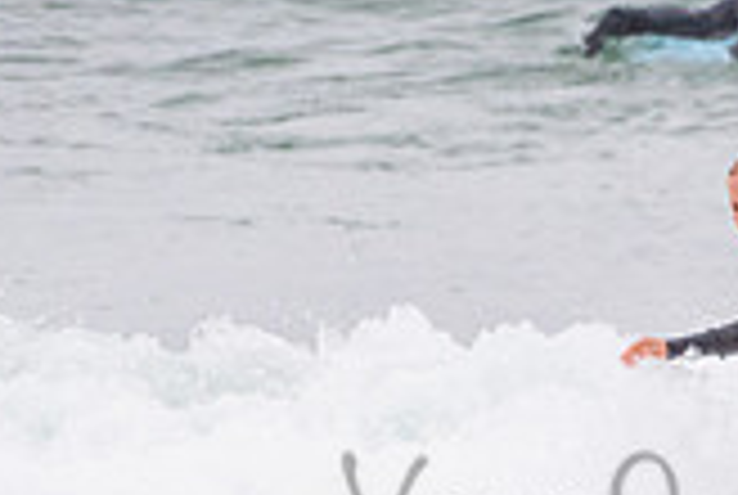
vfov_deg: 0.6
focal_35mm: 2166
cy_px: 498
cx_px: 903
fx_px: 44483
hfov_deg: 1.0
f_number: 5.6
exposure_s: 1/1000
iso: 900
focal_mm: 500
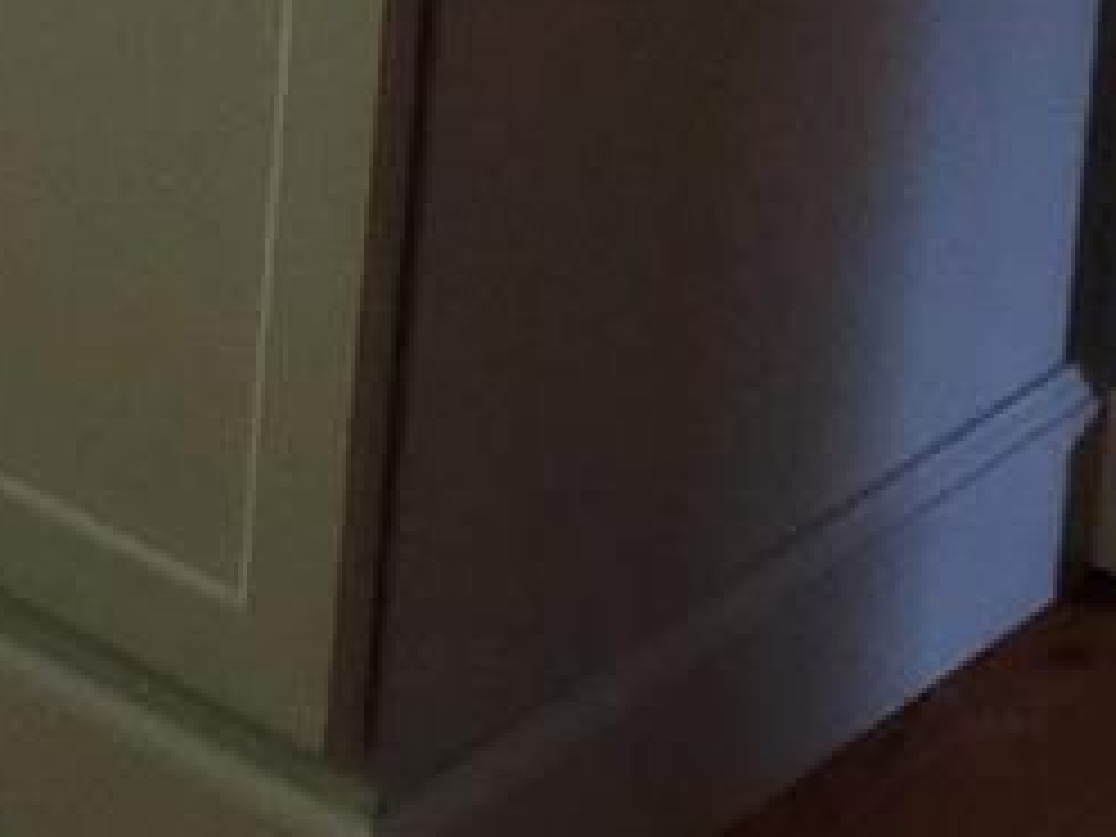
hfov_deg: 10.8
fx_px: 5416
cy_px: -1526
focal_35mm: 168
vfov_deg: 7.8
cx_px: -1112
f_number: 1.5
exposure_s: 1/39
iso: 200
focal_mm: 4.3
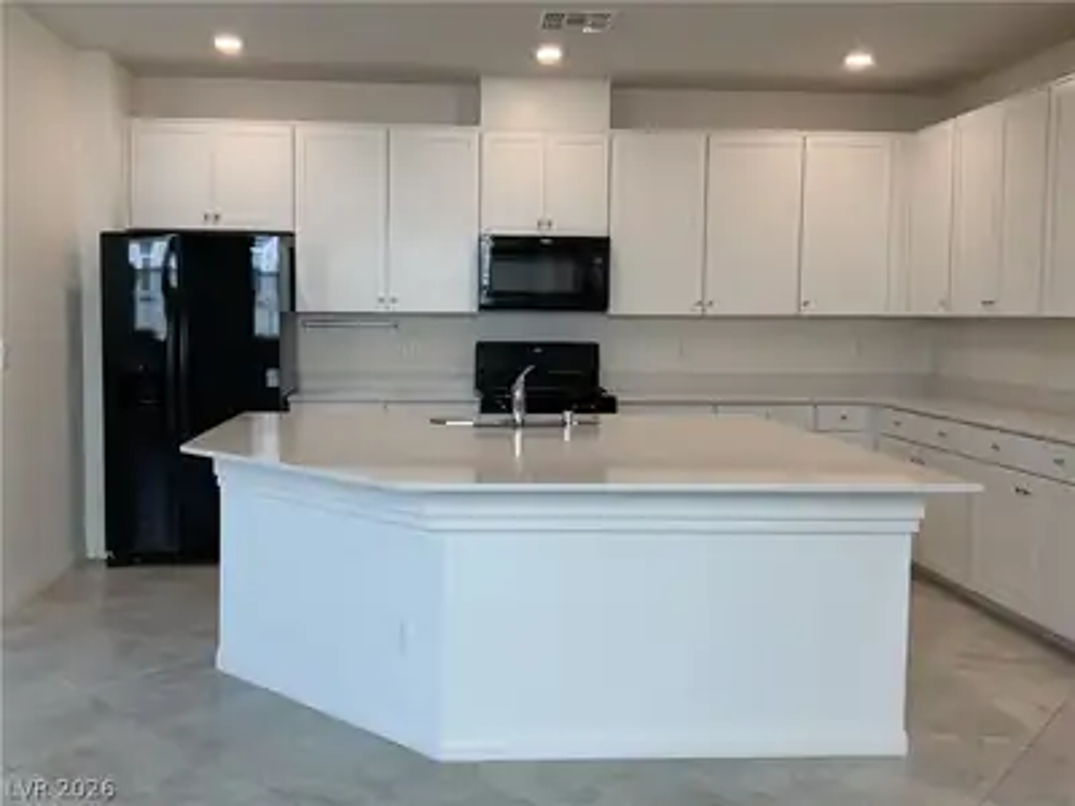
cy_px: 403
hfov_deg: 61.7
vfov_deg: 48.2
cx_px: 538
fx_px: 901
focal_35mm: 29
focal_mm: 3
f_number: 1.8
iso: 64
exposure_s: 1/120
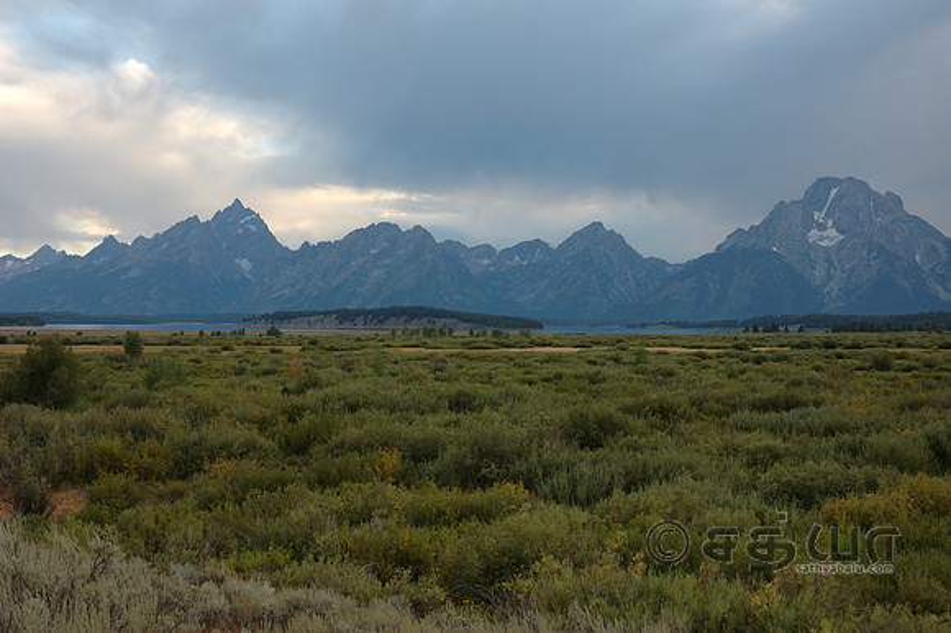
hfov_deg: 37.9
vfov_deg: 25.7
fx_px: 1386
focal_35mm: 52
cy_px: 316
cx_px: 476
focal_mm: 35
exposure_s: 1/125
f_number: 5.6
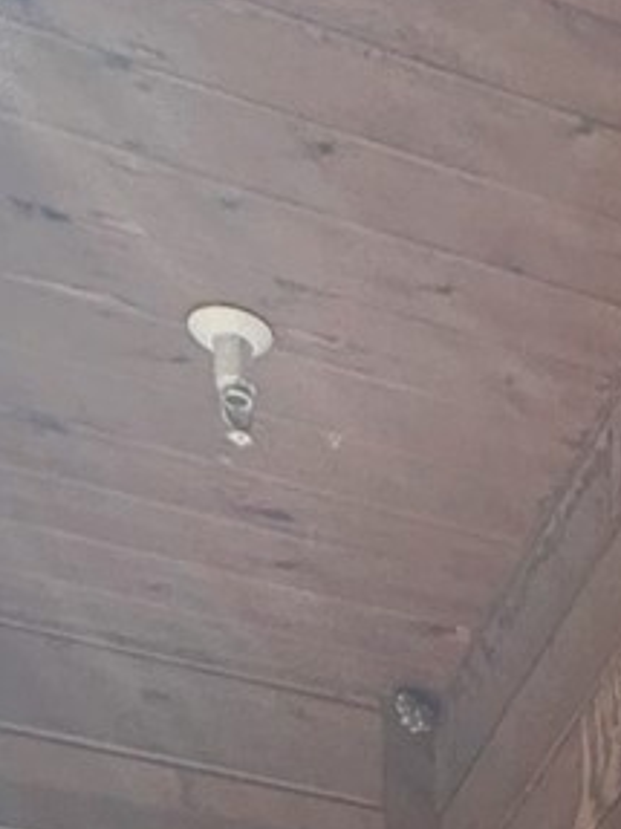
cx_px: 1288
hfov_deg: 12.7
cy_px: 2224
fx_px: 2394
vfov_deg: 12.7
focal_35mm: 100
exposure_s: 1/769
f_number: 2.2
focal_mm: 2.2
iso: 40
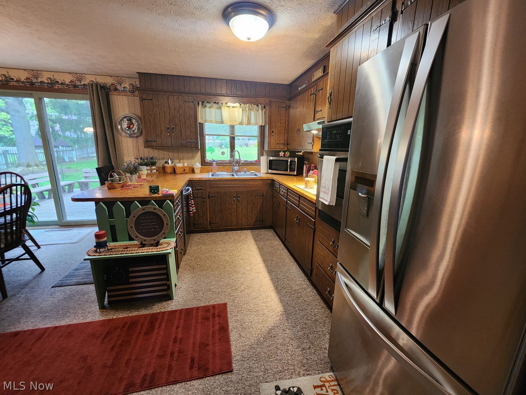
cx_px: 263
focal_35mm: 13
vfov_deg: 89.9
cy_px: 198
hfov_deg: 106.2
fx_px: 198
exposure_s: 1/30
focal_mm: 2.2
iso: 320
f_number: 2.2
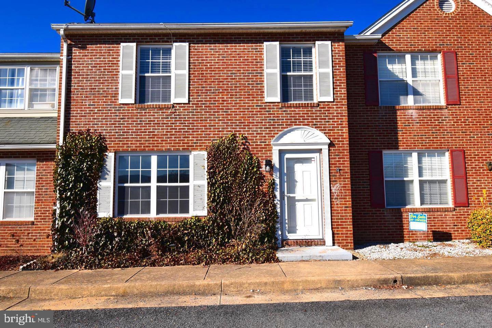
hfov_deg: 70.4
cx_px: 246
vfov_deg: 50.4
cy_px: 164
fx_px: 348
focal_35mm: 26
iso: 100
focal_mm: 17
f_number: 11
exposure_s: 1/200
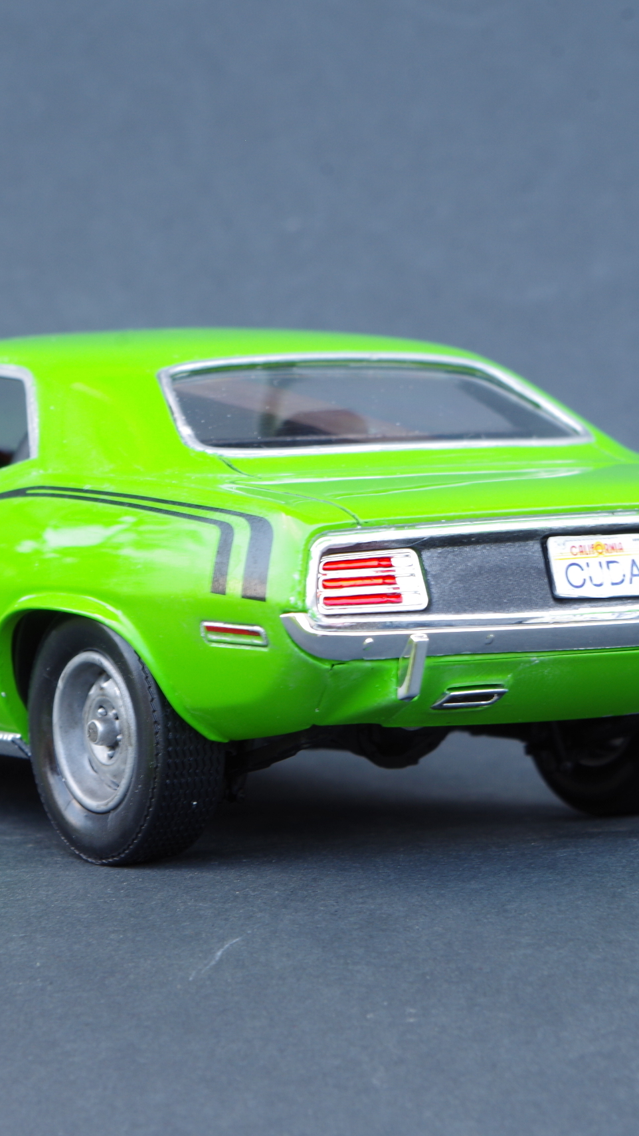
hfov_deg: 9.0
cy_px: 589
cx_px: 220
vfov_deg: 15.9
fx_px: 4066
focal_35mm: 135
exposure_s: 1/5
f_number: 13
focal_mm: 55
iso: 100
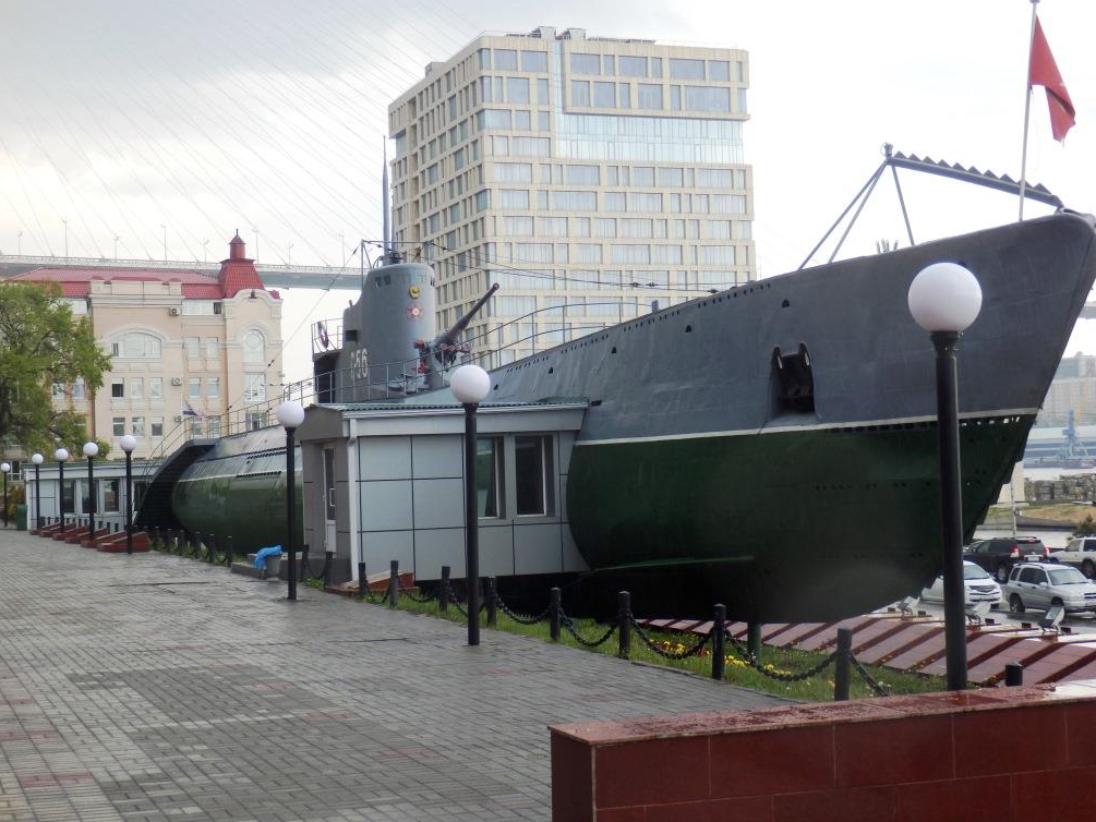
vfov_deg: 26.6
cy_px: 412
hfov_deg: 34.9
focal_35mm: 55
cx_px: 546
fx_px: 1742
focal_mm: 9.8
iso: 80
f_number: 4.1
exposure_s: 1/100
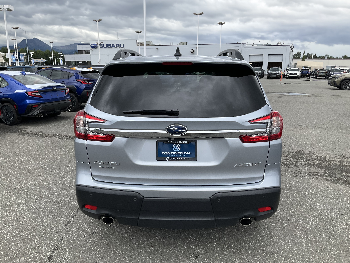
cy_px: 132
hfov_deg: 61.7
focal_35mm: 29
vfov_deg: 48.2
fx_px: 293
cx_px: 175
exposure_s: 1/562
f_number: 1.8
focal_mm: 3
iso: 25
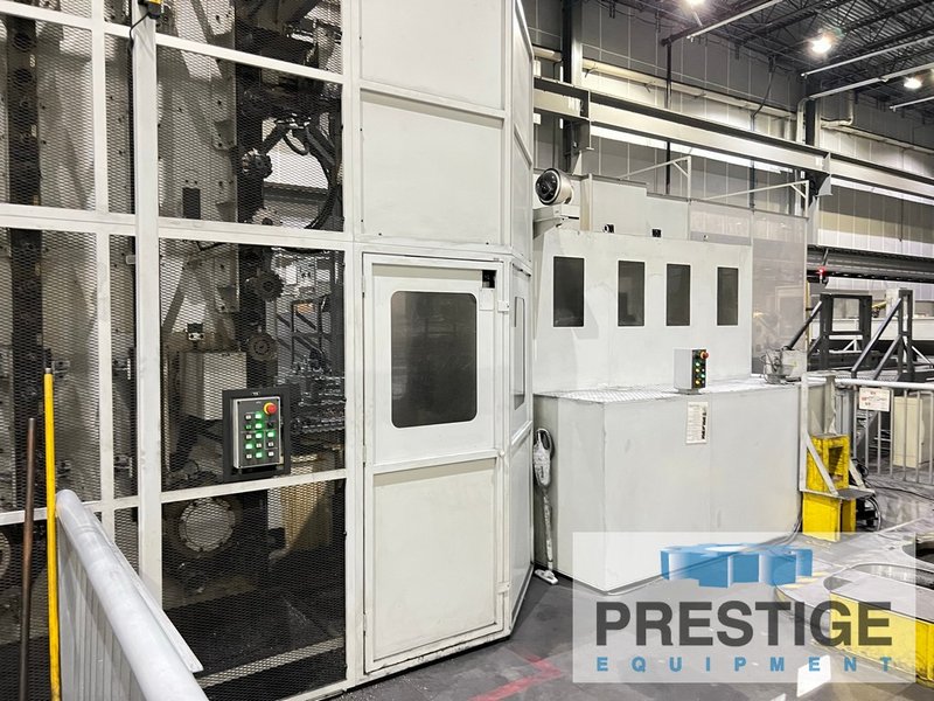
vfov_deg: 53.1
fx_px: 702
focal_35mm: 26
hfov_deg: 67.3
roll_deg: +0.0
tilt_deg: -2.5
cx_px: 467
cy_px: 350
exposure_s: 1/30
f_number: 1.5
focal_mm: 5.7
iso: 640
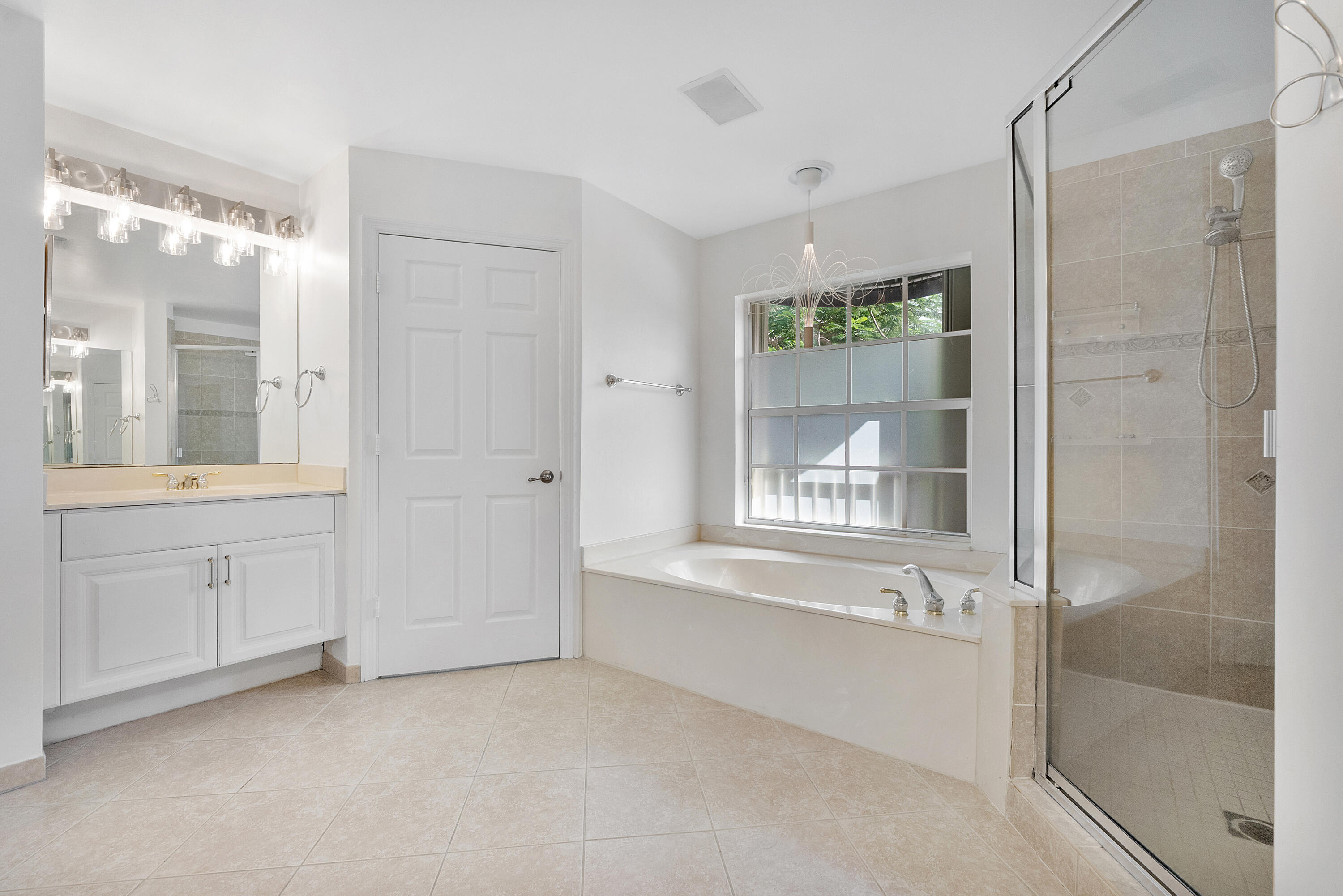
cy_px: 448
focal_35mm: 15
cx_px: 672
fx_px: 560
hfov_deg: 100.4
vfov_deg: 77.4
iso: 800
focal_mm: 10
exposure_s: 1/125
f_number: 8
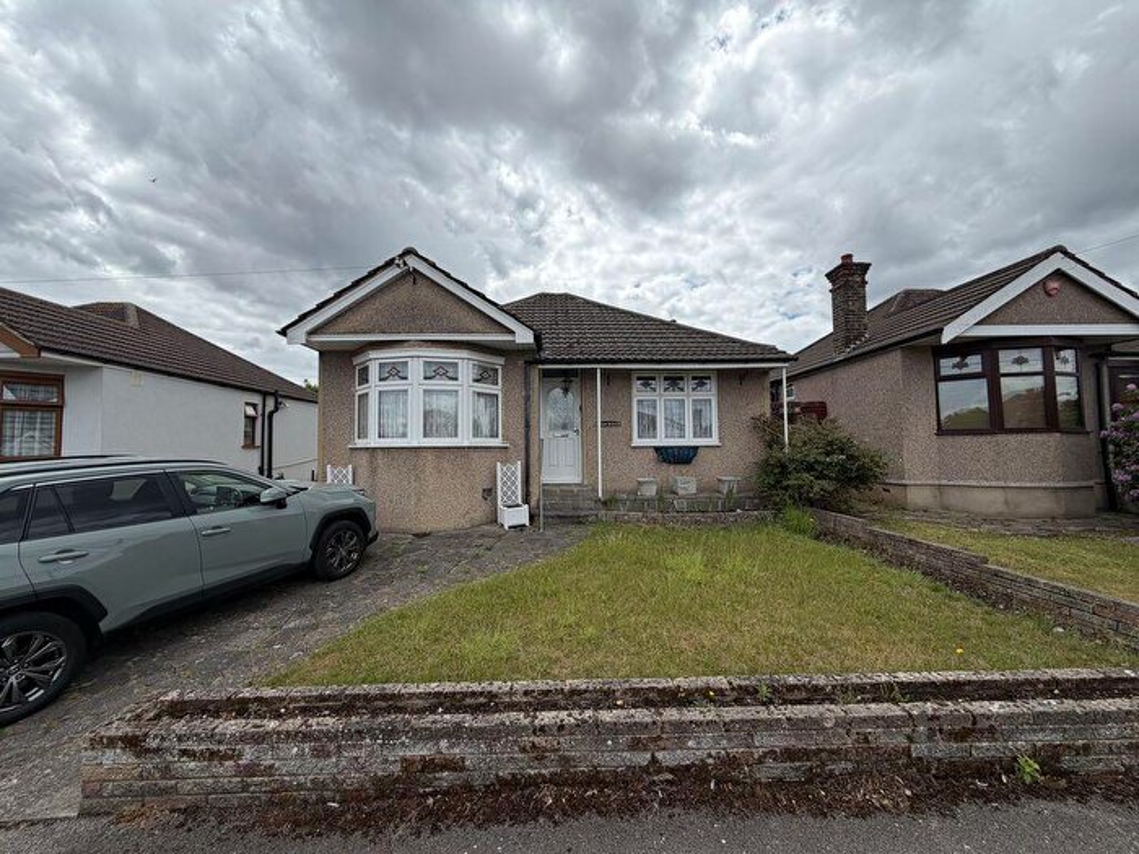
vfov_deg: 85.7
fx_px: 461
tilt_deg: +4.0
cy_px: 427
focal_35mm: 14
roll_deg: +1.8
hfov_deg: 102.1
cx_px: 570
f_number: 2.2
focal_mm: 2.22
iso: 20
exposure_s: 1/1105
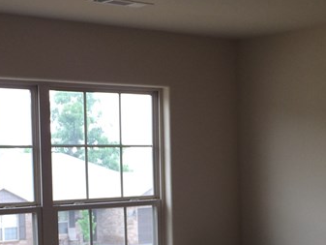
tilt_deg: -3.8
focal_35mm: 88
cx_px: 206
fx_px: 829
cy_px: 207
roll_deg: +0.7
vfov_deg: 16.6
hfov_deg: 22.2
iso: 32
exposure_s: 1/60
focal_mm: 4.15
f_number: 2.2
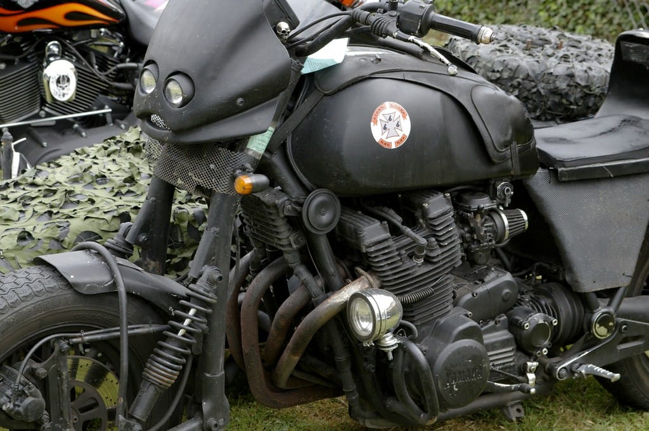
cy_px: 216
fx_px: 1891
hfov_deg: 19.5
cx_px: 324
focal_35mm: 105
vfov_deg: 13.0
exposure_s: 1/250
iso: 800
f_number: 7.1
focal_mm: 70
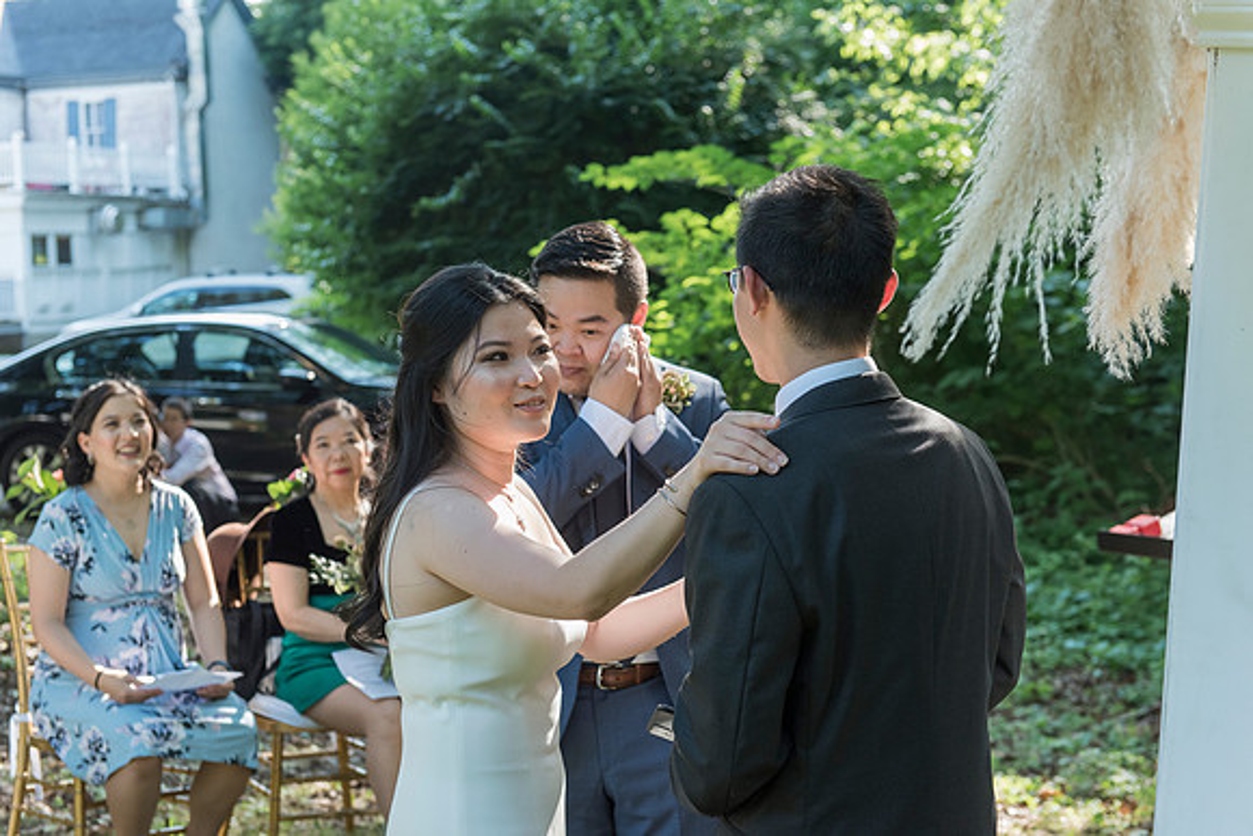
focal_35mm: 56
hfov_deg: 35.6
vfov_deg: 24.2
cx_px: 626
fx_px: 1949
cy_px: 418
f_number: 4
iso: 1000
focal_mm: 56
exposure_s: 1/400
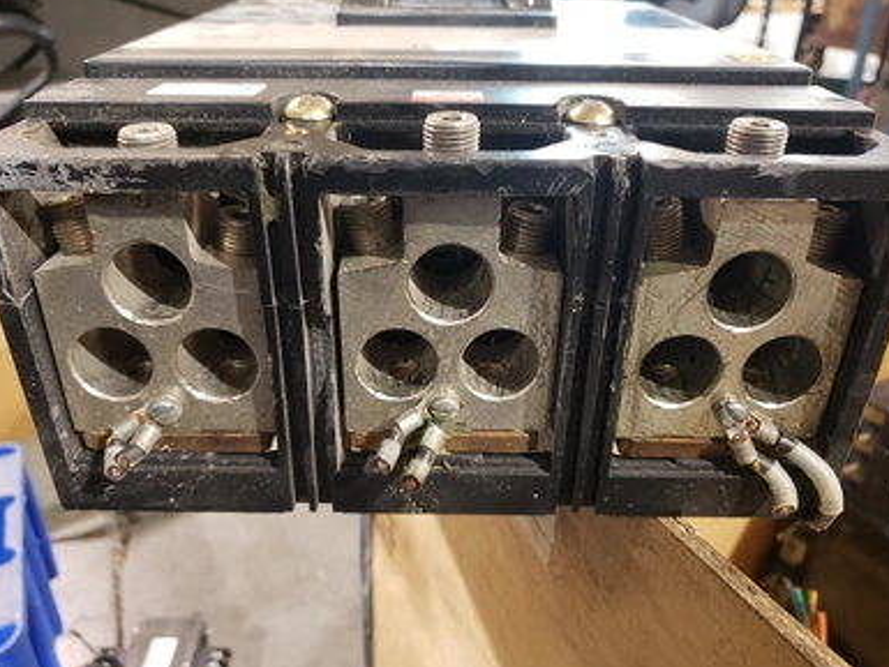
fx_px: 694
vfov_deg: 51.4
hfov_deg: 65.3
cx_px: 439
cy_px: 328
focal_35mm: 27
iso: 320
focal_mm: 4.3
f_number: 1.5
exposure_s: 1/40
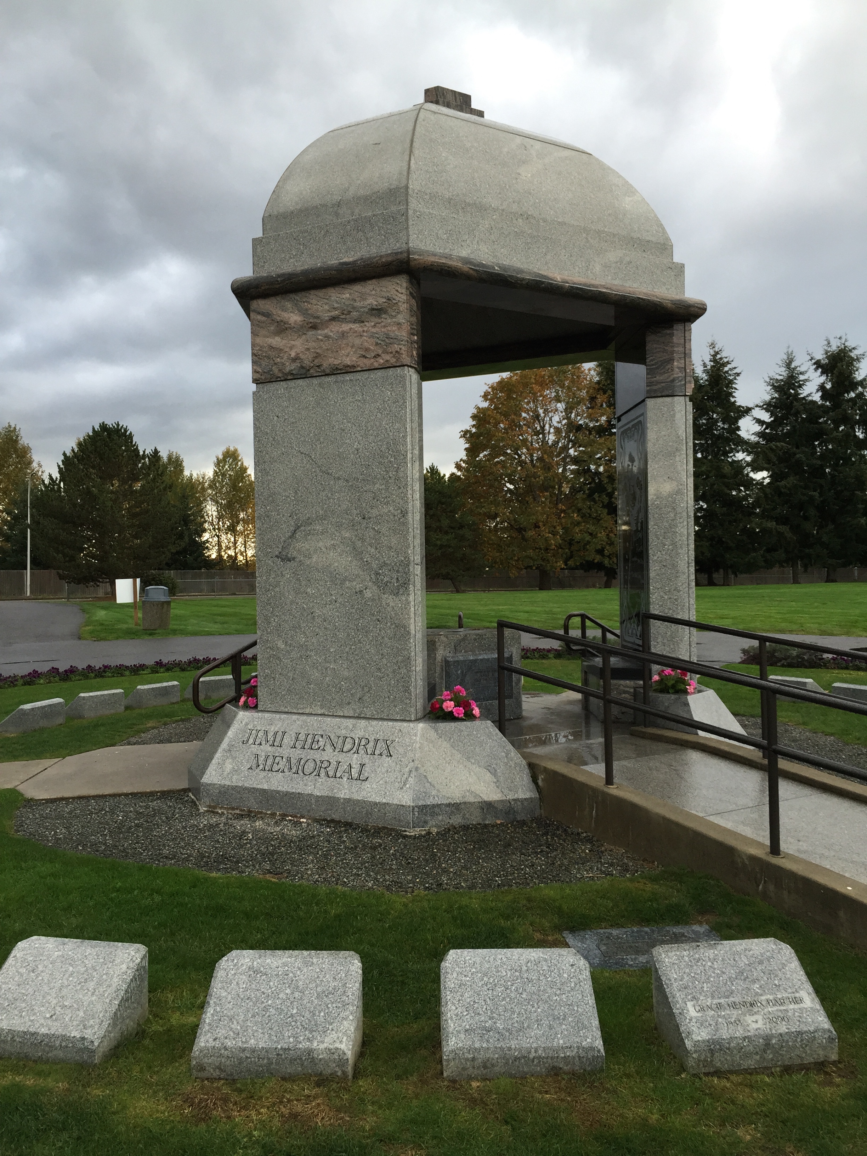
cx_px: 434
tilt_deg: +0.7
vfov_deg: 61.7
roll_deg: +0.2
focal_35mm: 29
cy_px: 578
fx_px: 968
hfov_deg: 48.2
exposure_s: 1/120
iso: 50
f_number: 2.2
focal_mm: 4.15
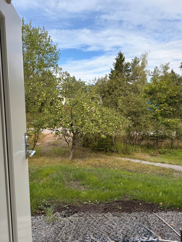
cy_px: 121
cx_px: 91
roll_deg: +0.3
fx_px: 168
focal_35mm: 24
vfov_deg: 71.6
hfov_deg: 56.8
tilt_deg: -5.8
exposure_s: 1/2445
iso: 80
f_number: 1.78
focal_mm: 6.76
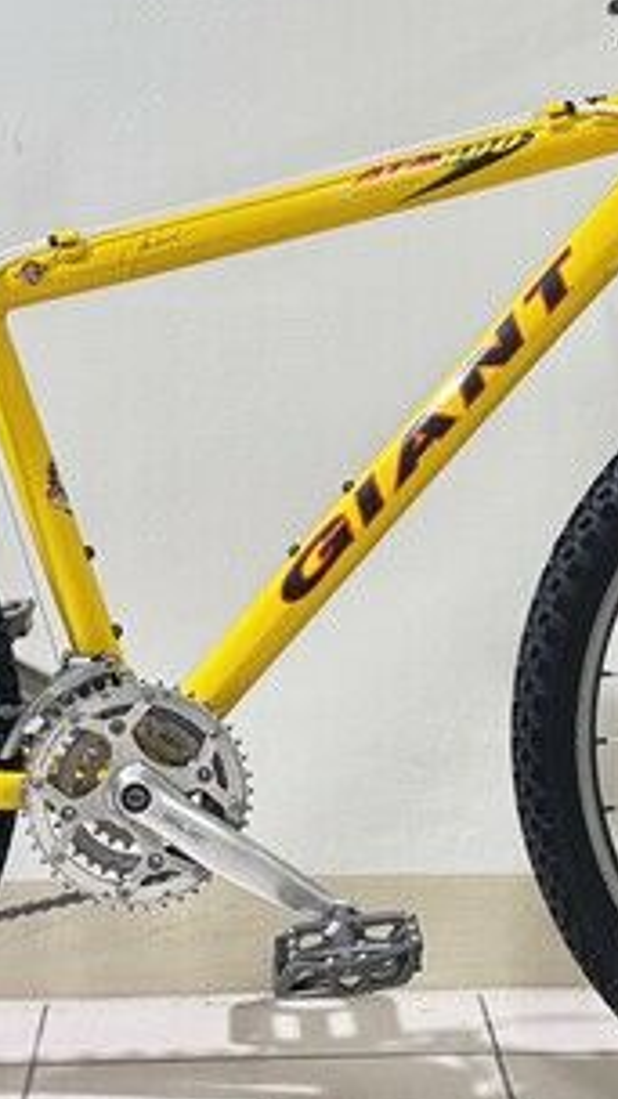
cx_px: 304
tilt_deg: -6.3
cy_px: 389
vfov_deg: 31.3
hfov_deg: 18.0
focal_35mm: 67
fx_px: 1952
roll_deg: +0.2
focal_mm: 6.76
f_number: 1.78
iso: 640
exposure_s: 1/60
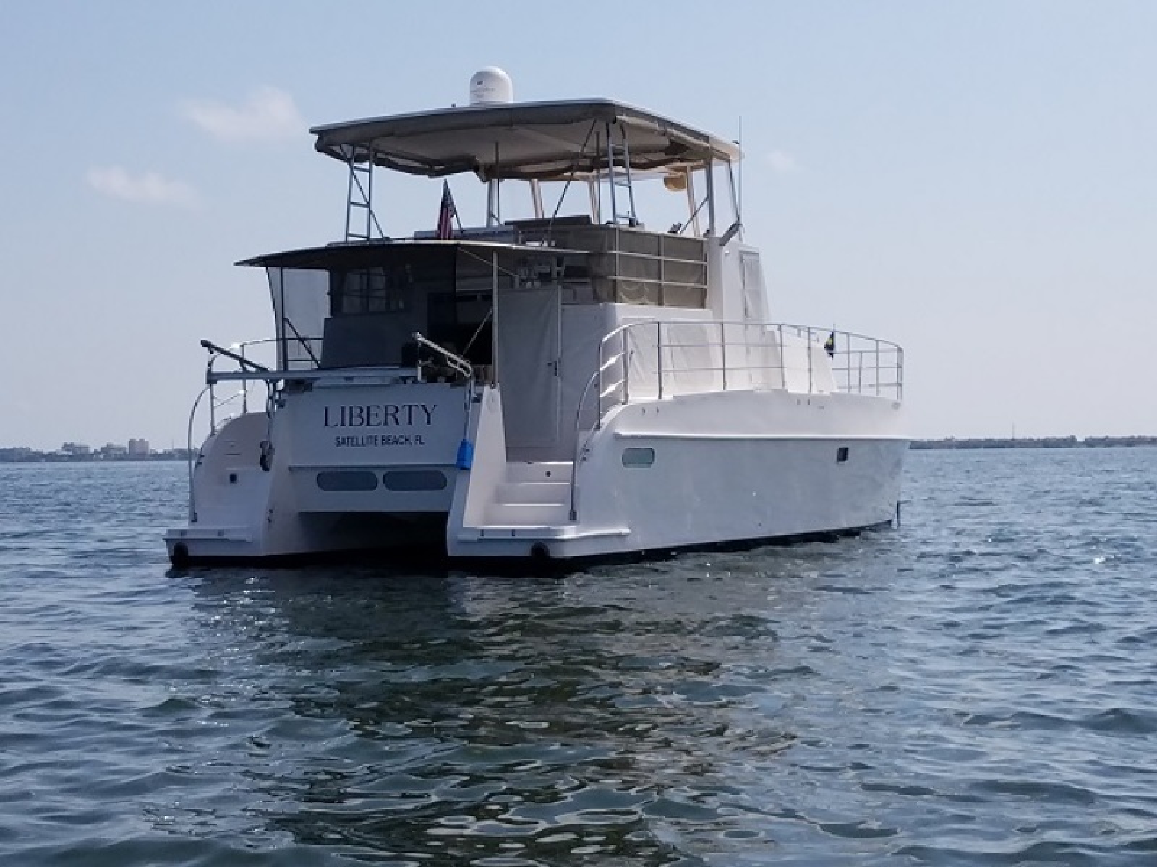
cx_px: 578
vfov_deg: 53.1
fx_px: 869
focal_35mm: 26
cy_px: 434
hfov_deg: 67.3
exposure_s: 1/5392
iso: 50
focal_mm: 4.2
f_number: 1.7
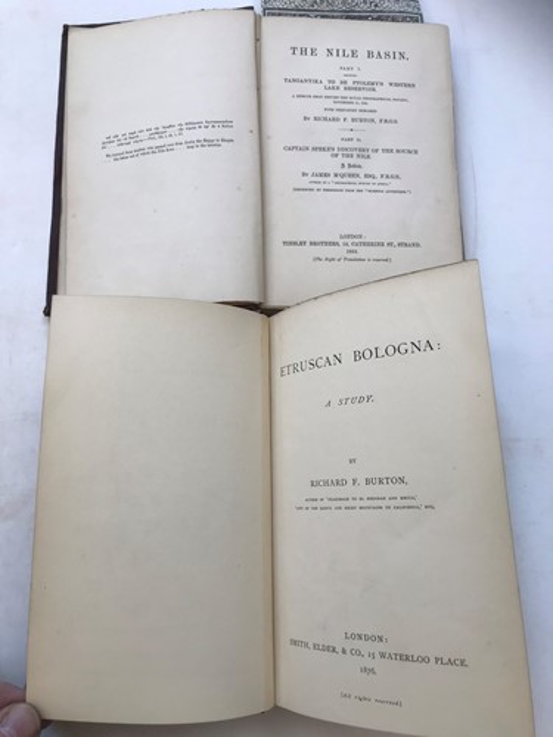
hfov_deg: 49.7
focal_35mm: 28
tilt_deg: -72.9
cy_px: 368
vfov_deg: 63.4
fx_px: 596
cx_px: 276
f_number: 1.8
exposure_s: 1/50
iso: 25
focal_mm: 3.99
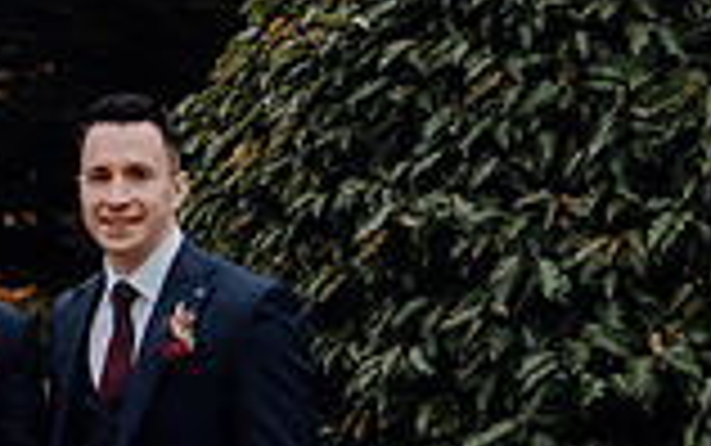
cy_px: 489
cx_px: -387
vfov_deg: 9.6
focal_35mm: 135
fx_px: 2618
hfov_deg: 14.3
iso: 5000
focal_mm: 35
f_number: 5
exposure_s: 1/200
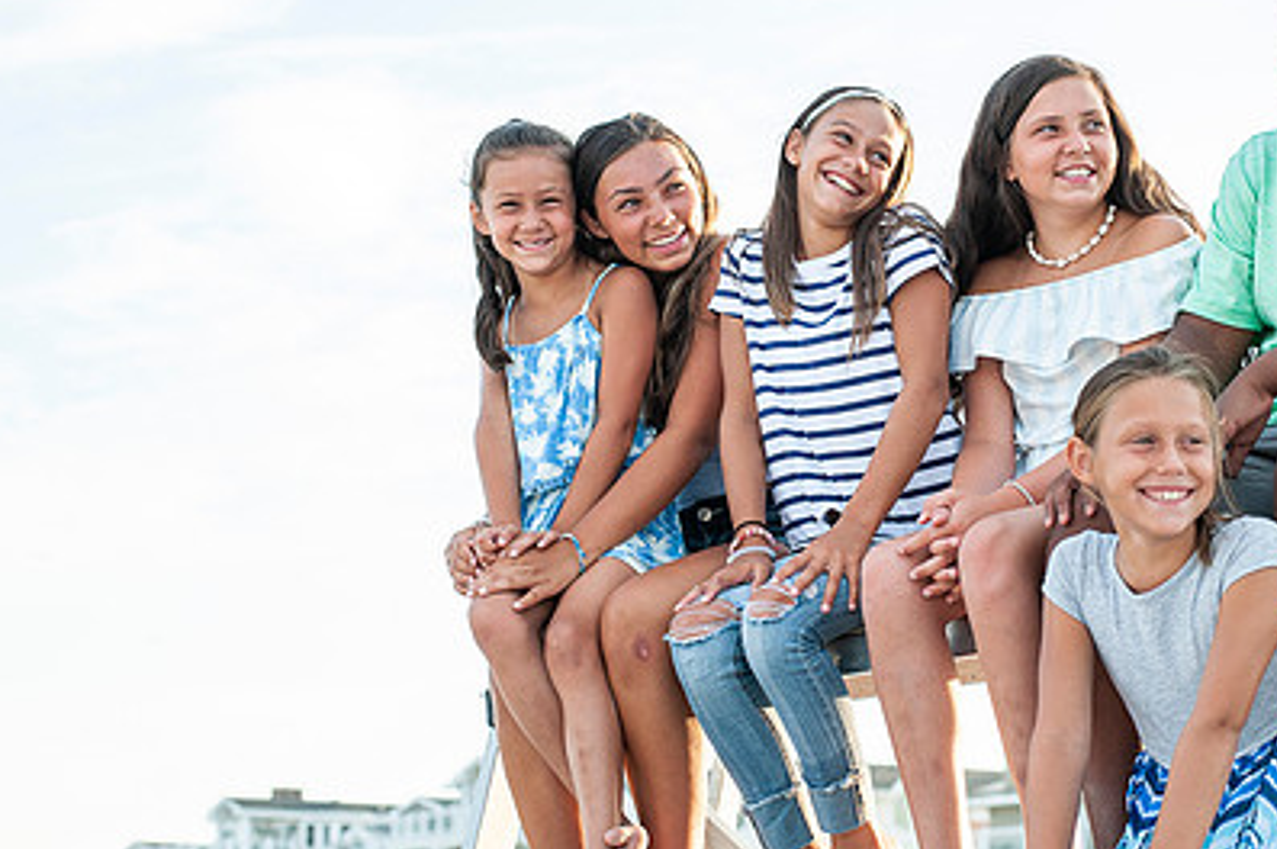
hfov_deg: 27.5
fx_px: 2587
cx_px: 868
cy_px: 421
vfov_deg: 18.6
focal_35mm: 73
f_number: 4
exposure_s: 1/1600
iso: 640
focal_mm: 50
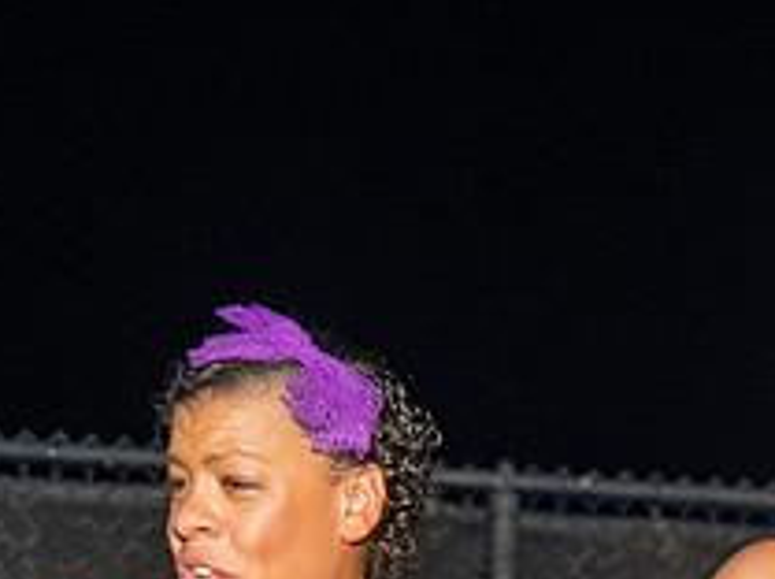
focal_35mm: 115
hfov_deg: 17.1
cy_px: 677
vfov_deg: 12.6
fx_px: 2570
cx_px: 575
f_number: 4
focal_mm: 43
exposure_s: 1/80
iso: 3200
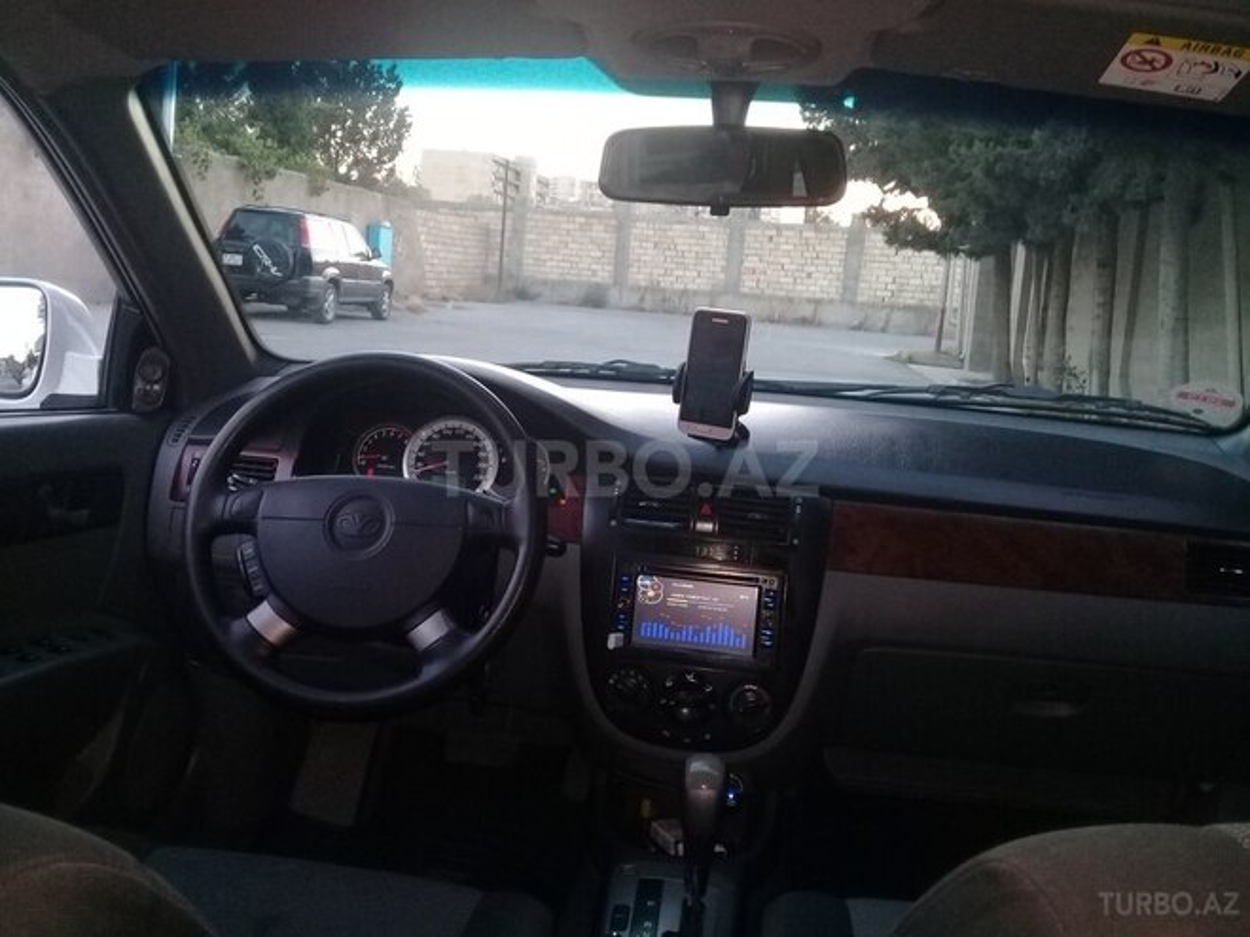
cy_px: 468
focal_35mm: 31
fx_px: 1119
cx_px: 625
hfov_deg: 58.4
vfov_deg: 45.4
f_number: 2.2
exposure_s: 1/33
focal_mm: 3.3
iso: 160
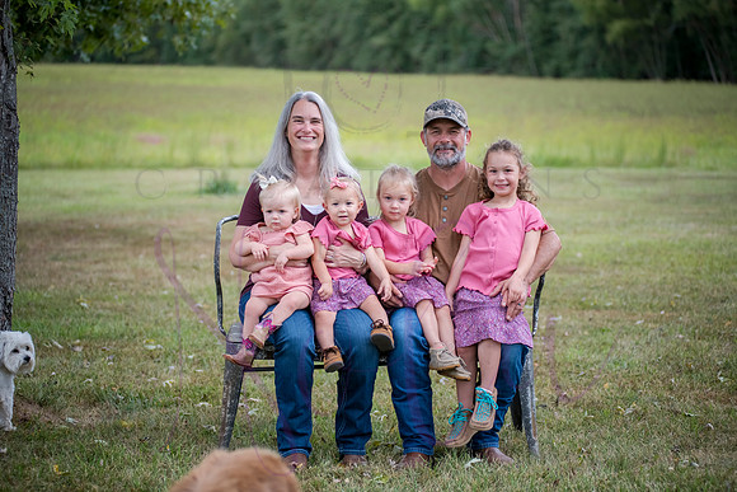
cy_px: 246
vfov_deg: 17.1
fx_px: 1638
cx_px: 368
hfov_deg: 25.4
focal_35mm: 80
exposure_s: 1/640
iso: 400
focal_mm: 80
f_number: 2.8
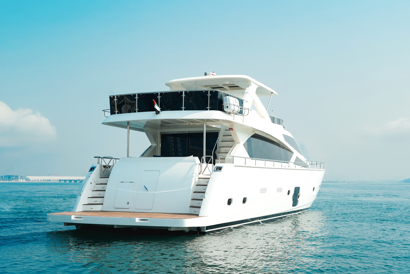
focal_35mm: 49
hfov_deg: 40.6
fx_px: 555
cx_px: 205
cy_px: 137
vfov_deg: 27.7
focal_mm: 48.7
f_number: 5
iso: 200
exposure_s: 1/1600
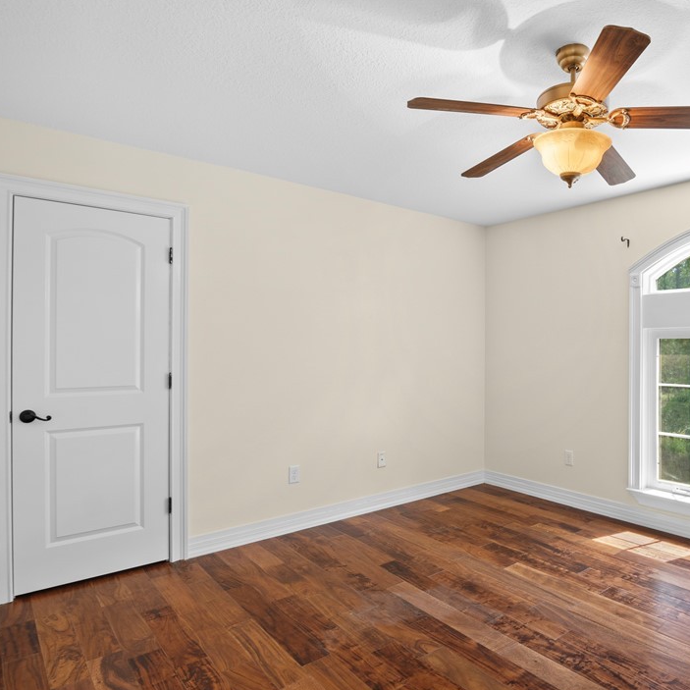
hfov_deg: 67.1
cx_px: 496
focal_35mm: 22
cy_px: 348
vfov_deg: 70.5
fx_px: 488
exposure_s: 1.3
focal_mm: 11
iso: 250
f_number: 7.1
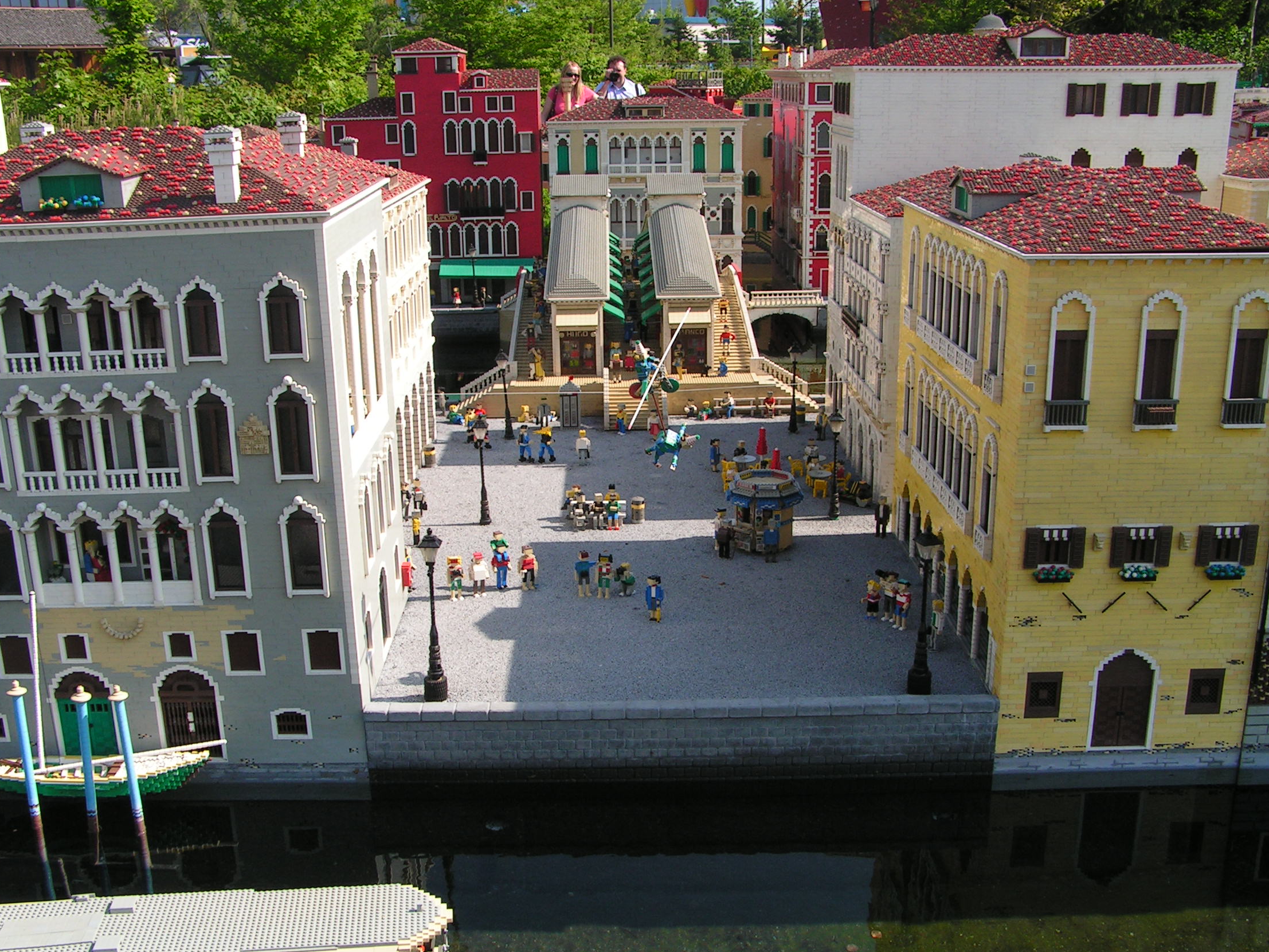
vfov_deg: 36.8
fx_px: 1430
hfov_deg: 47.9
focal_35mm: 39
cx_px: 633
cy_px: 484
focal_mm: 6.3
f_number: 5.6
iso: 50
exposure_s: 1/200
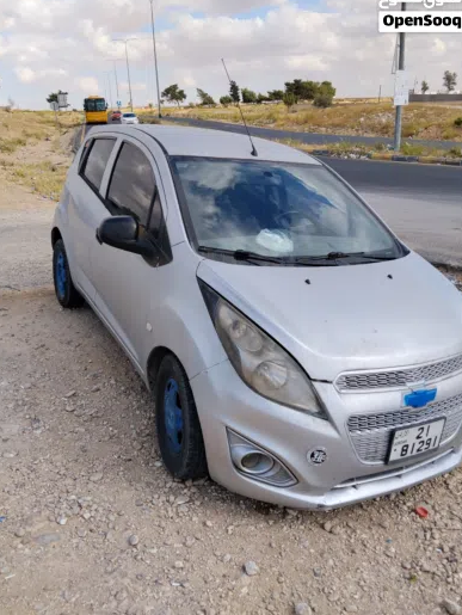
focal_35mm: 30
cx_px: 232
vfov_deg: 59.9
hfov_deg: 46.8
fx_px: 533
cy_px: 303
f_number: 1.8
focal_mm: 4.22
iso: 50
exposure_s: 1/1004
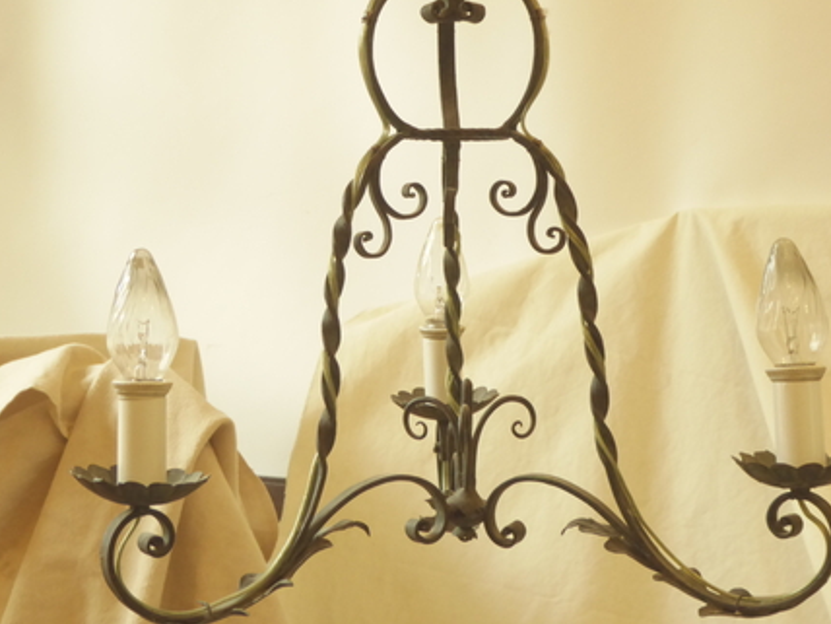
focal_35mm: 80
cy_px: 301
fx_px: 1920
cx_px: 402
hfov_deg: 24.4
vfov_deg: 18.4
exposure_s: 1/40
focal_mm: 10.3
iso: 400
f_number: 4.2
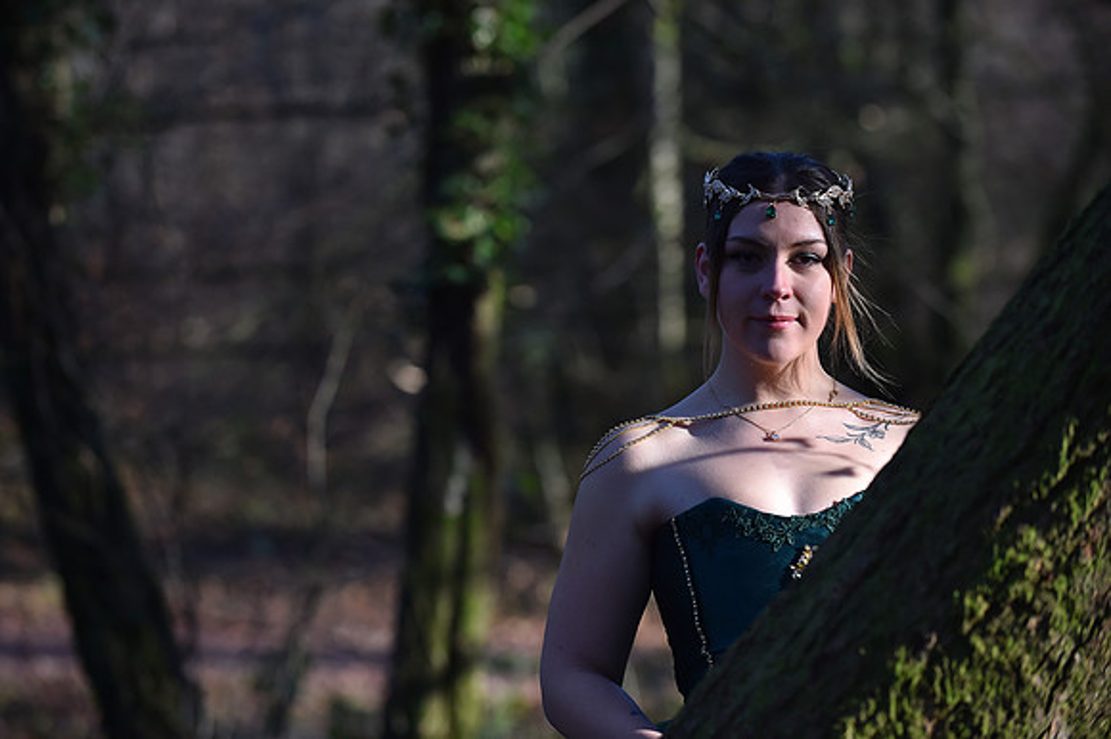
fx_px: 4781
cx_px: 556
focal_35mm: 155
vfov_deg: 8.8
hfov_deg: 13.3
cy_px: 370
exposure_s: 1/2500
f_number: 3.5
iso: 1000
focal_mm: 155
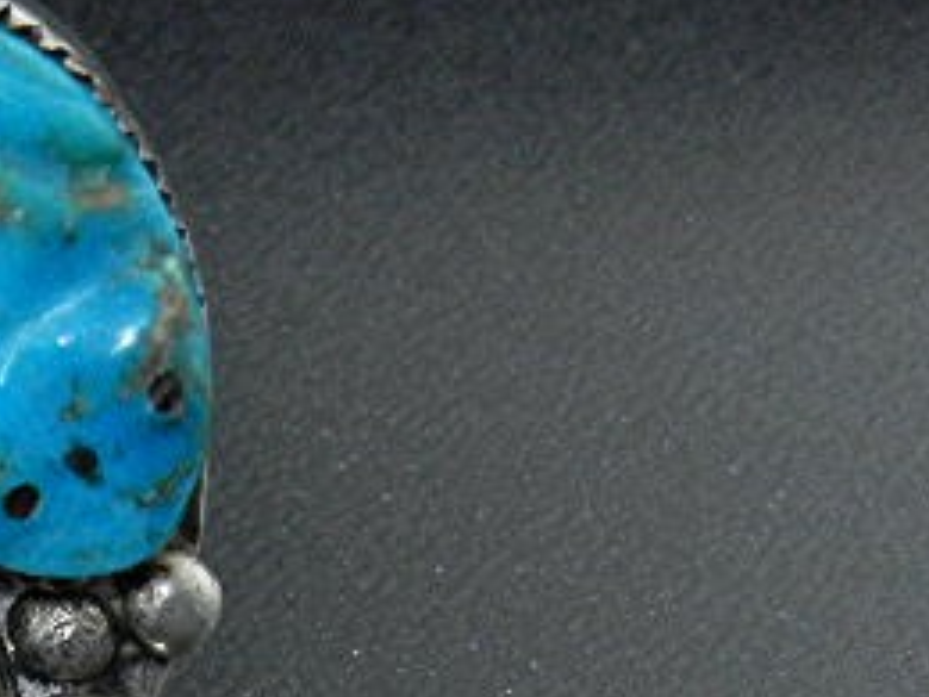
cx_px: -118
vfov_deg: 10.2
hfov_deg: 13.3
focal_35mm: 145
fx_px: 3891
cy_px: 536
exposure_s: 1/30
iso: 800
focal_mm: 10.6
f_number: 8
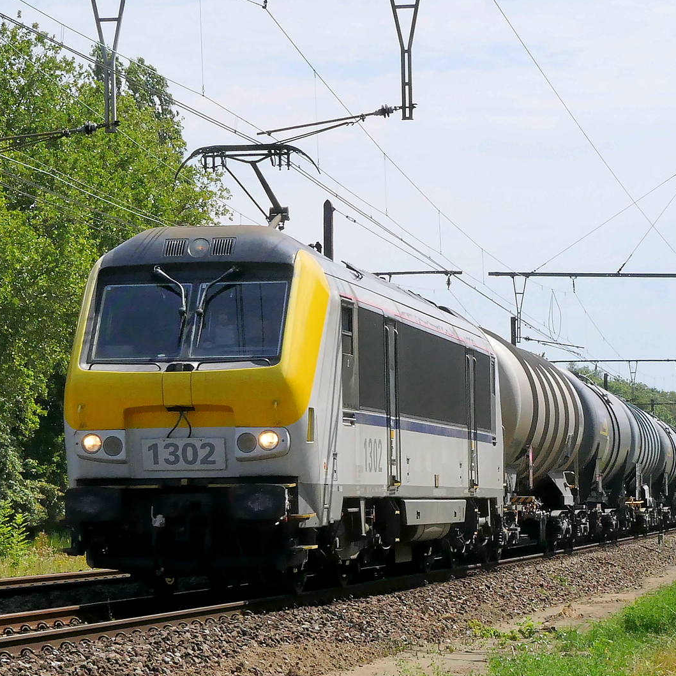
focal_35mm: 86
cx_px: 349
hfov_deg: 20.2
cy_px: 338
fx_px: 1900
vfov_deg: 20.2
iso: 640
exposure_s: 1/800
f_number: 11
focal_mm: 24.6
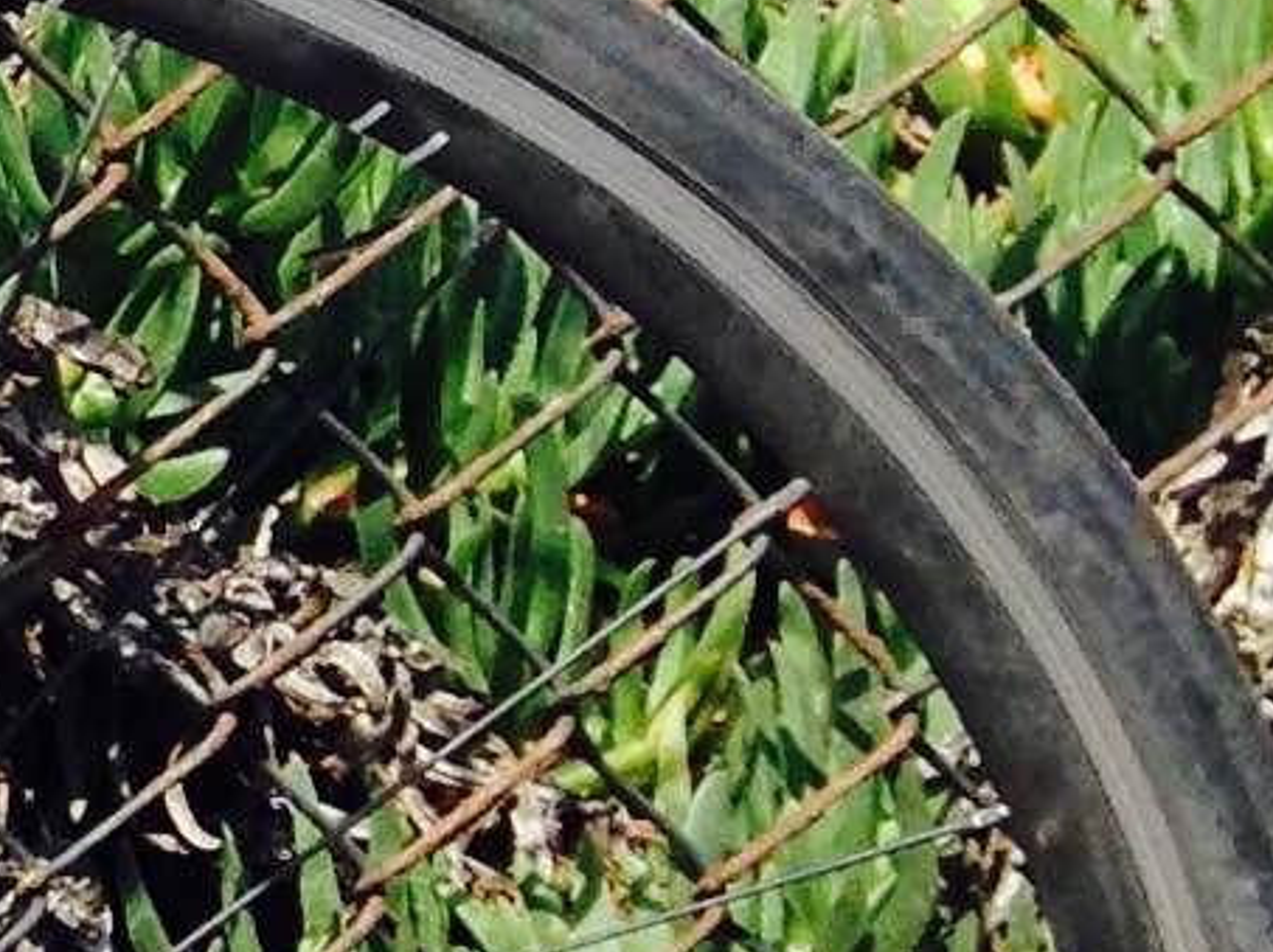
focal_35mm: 238
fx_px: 8745
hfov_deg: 7.2
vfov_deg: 6.2
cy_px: -112
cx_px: -2810
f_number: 2.4
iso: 50
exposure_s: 1/1022
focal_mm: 4.12
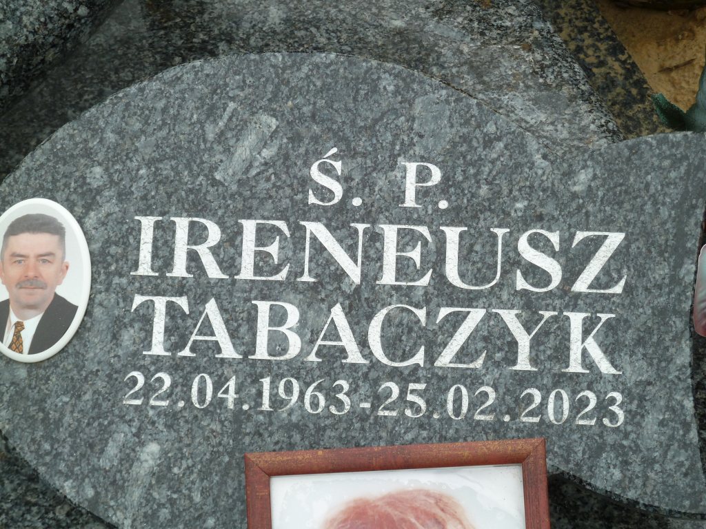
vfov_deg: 17.8
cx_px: 353
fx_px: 1693
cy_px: 264
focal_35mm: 83
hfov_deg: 23.6
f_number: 4.2
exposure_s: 1/320
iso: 80
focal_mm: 13.7
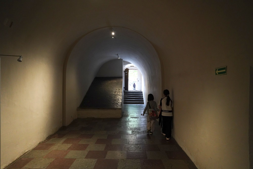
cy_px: 84
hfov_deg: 73.7
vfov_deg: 53.1
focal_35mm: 24
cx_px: 126
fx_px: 169
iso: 3200
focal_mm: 24
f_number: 5.6
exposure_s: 1/80
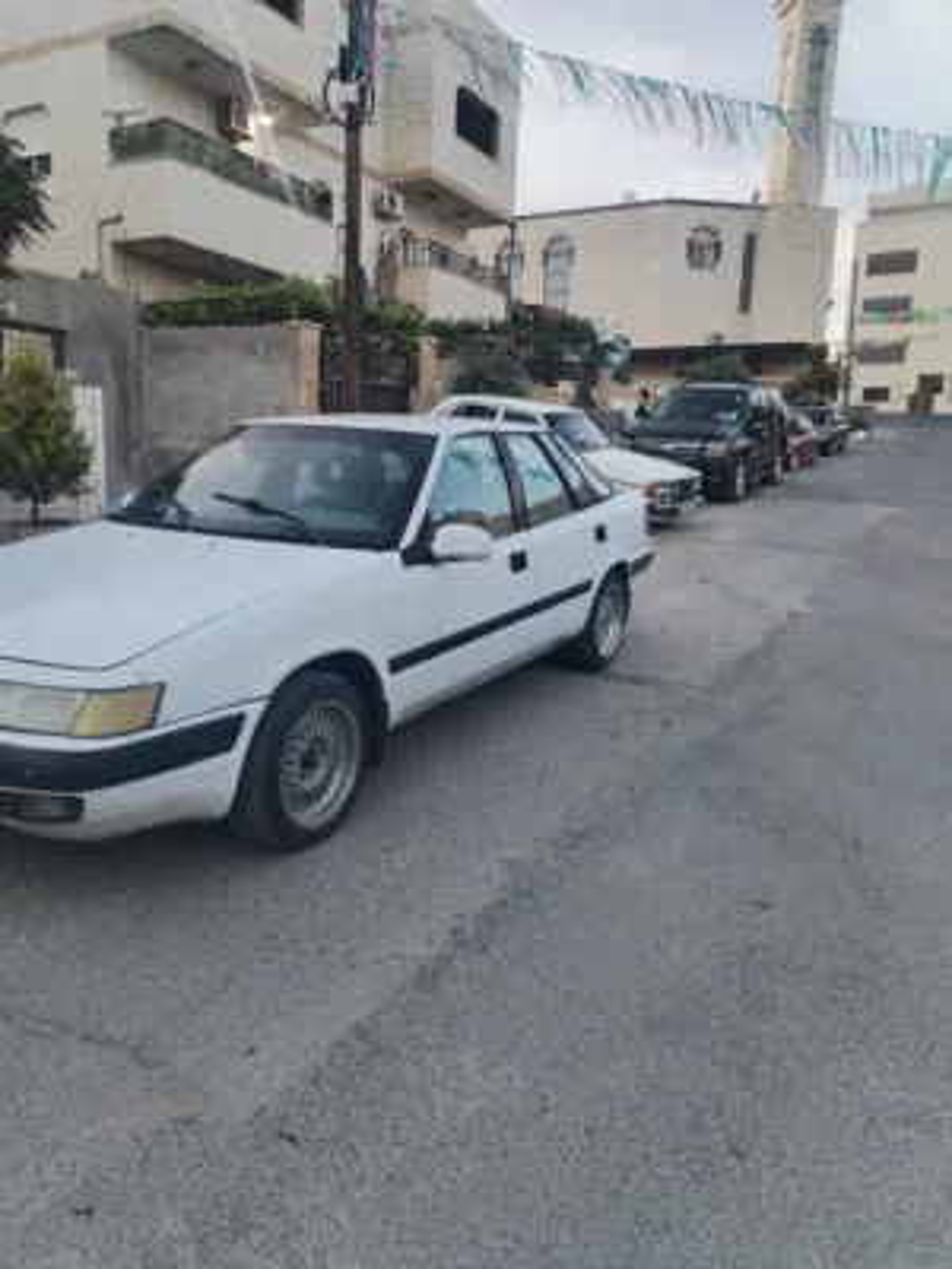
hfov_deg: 53.1
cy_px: 634
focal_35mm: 26
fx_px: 953
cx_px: 476
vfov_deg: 67.3
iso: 294
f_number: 1.8
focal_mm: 4.75
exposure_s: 1/60
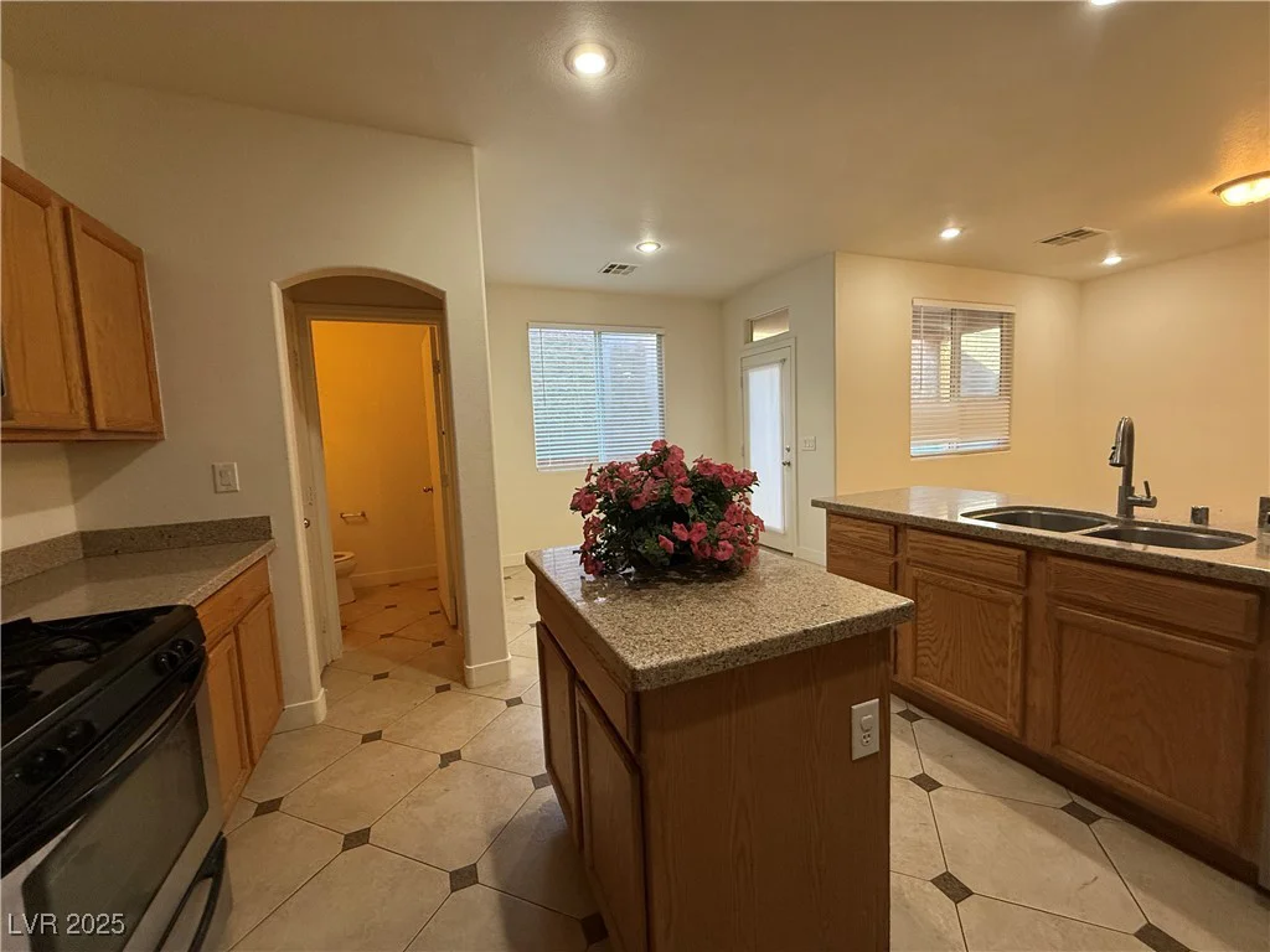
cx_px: 635
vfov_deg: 85.7
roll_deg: +2.3
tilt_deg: -5.0
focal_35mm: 14
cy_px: 476
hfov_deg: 102.1
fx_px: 514
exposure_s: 1/120
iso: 320
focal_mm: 2.22
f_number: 2.2
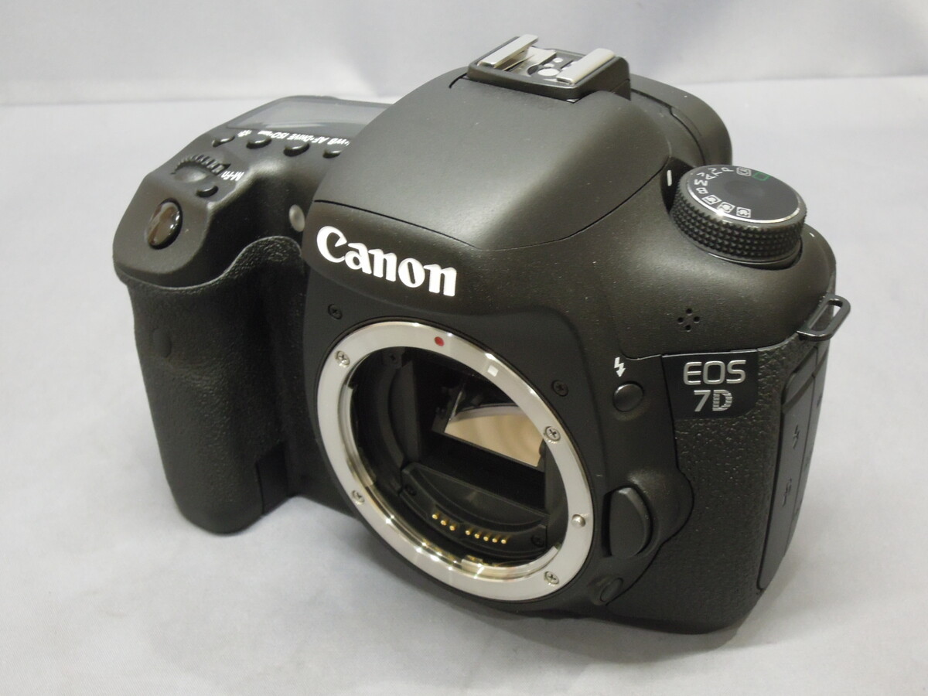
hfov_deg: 38.2
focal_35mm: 50
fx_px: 1340
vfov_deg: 29.1
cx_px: 464
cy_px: 348
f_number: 5.2
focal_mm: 9
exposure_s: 1/15
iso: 640
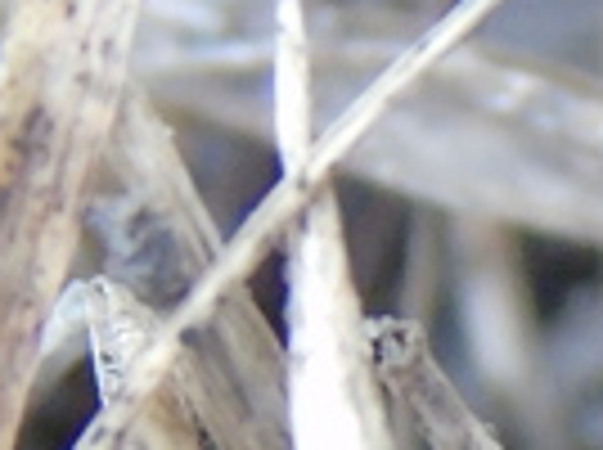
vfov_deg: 1.6
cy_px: 747
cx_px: 1528
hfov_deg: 2.2
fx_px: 15754
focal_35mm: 906
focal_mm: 25
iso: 400
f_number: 4.7
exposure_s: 1/80
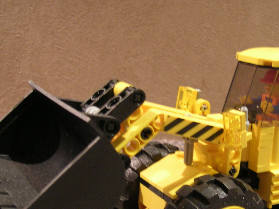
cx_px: 180
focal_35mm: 59
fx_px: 475
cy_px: 150
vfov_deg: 24.6
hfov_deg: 32.5
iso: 125
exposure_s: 1/3.7
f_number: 2.9
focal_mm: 5.7
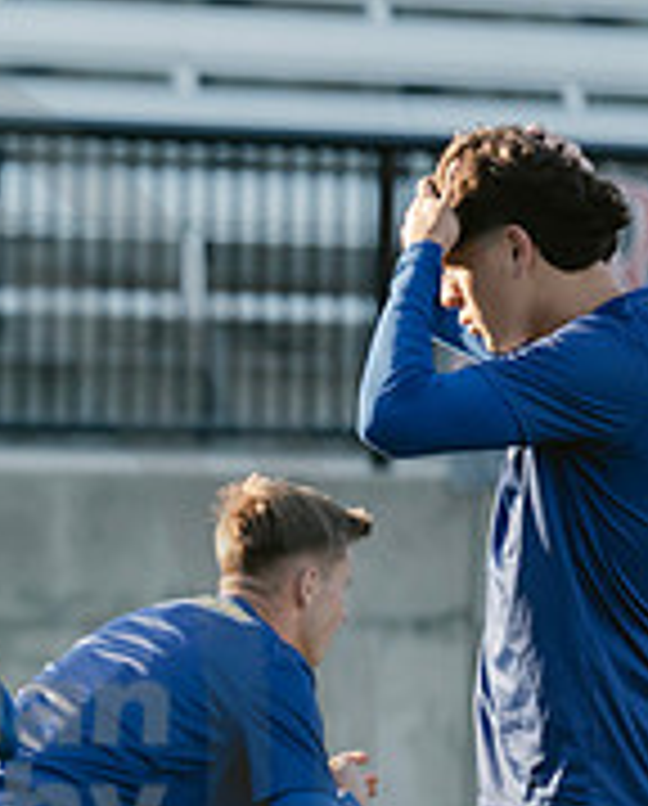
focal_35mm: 607
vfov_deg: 3.2
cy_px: 754
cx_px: -423
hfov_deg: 2.6
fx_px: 14502
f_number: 4
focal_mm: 200
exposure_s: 1/1600
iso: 1250
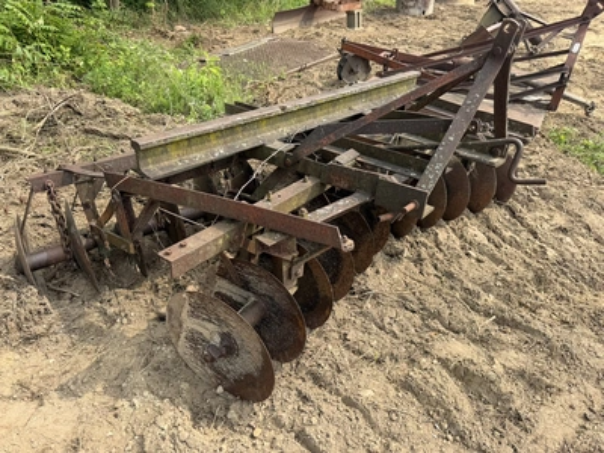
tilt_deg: -33.8
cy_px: 226
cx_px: 302
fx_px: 419
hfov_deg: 71.6
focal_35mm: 24
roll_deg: +0.5
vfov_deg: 56.8
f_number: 1.78
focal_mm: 6.76
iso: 80
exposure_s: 1/1091
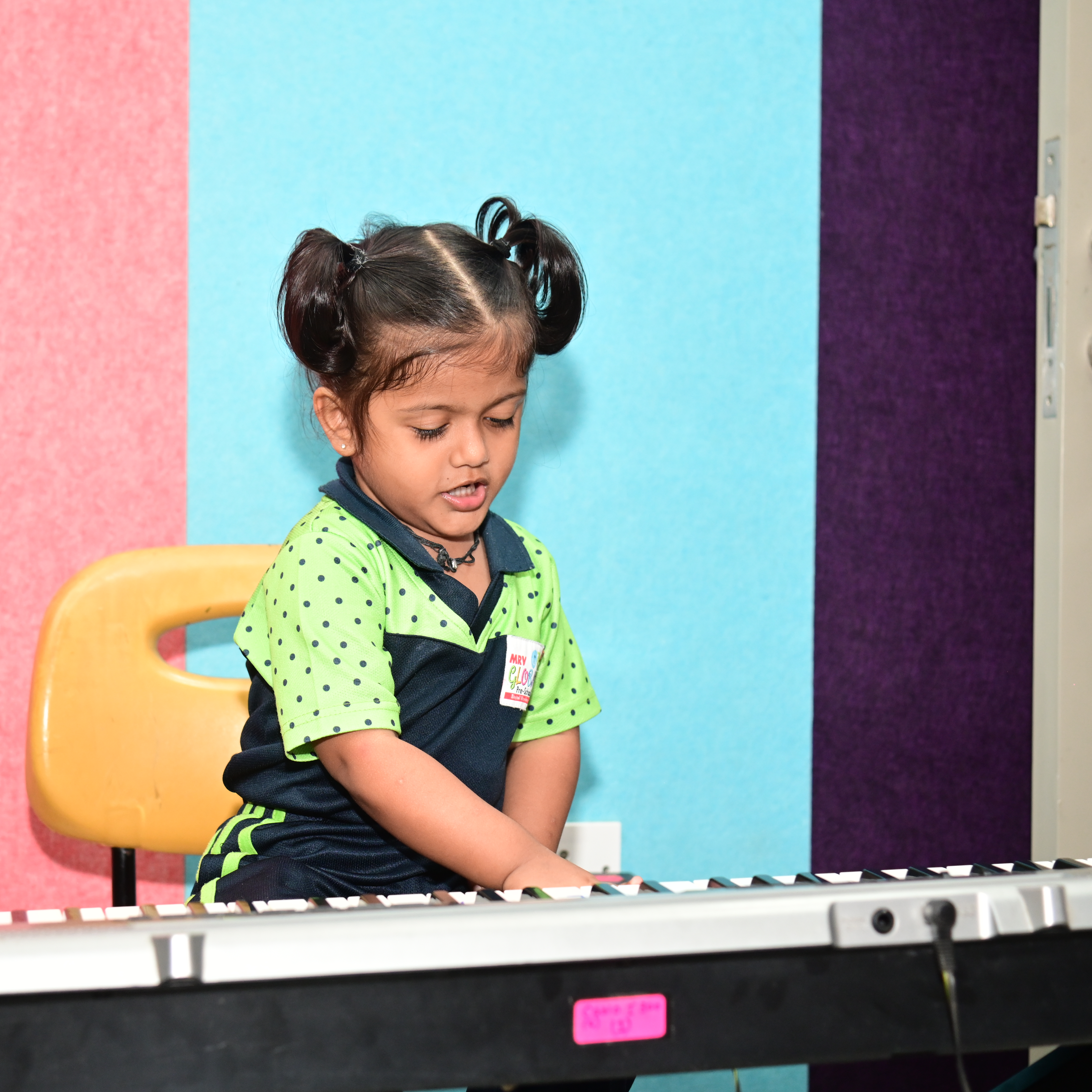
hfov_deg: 26.8
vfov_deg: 26.9
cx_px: 441
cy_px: 546
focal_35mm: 64
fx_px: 2284
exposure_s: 1/80
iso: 1250
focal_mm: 50
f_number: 4
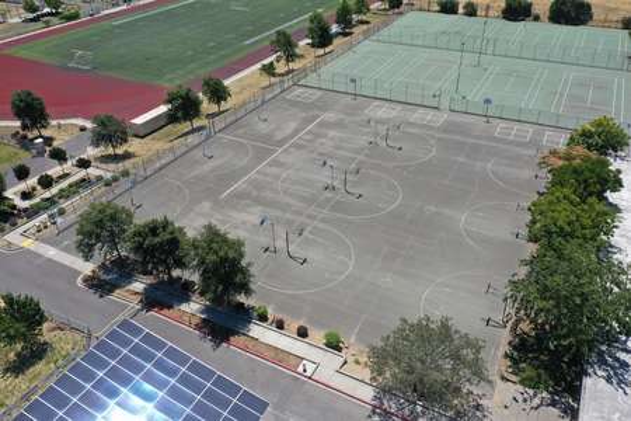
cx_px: 316
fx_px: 491
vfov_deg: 46.4
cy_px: 210
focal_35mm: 28
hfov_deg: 65.5
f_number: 5.6
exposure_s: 1/500
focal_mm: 10.26
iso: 100
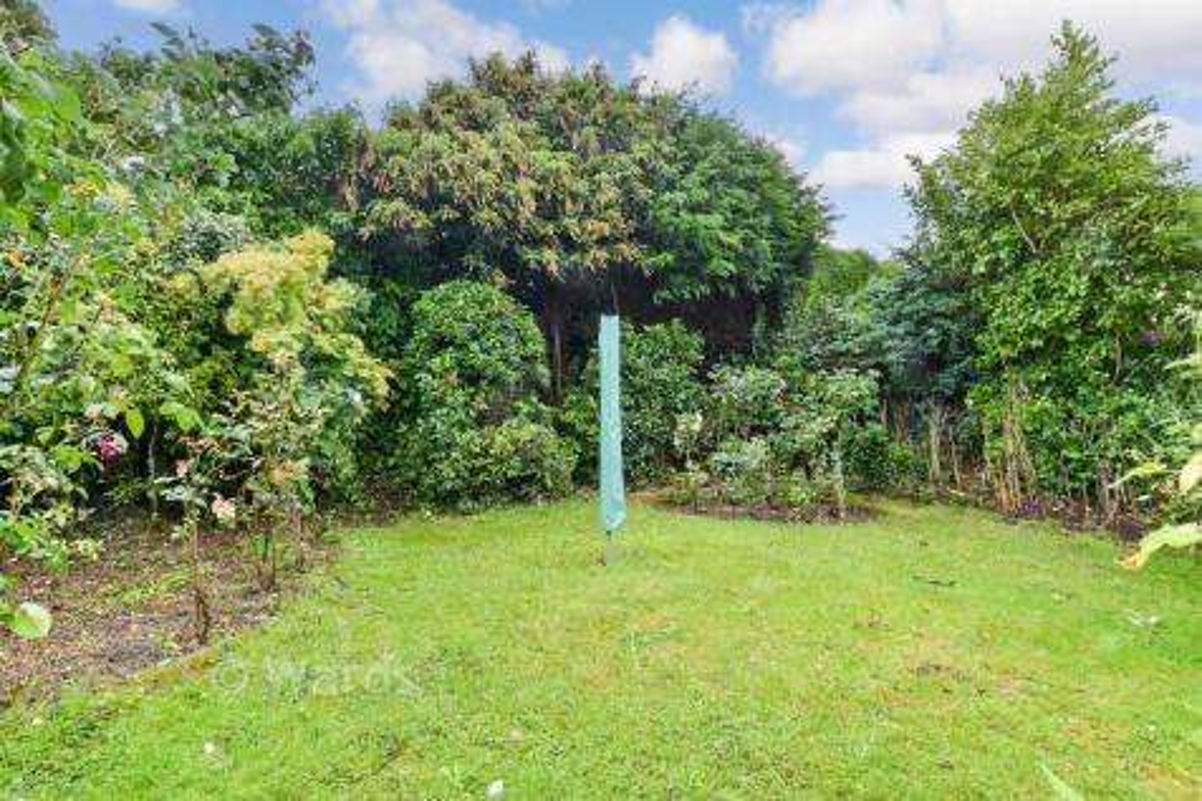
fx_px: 501
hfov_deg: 100.4
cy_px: 400
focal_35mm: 15
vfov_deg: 77.3
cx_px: 601
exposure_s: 1/100
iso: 320
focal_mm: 10
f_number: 8
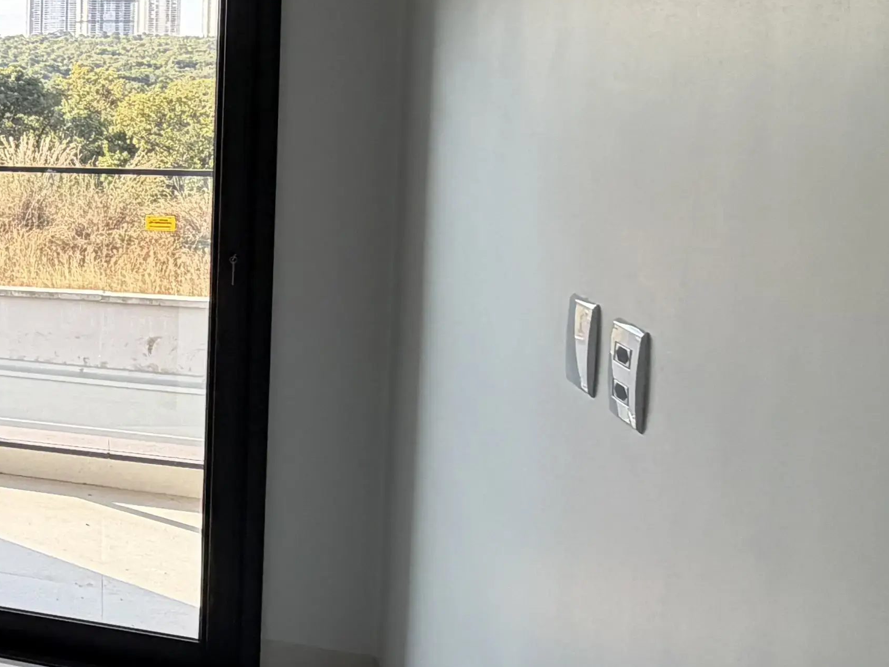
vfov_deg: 30.3
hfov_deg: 27.6
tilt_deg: -4.9
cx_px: -445
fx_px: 1207
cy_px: 161
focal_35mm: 47
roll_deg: +0.5
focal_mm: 2.22
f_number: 2.2
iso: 64
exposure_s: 1/137
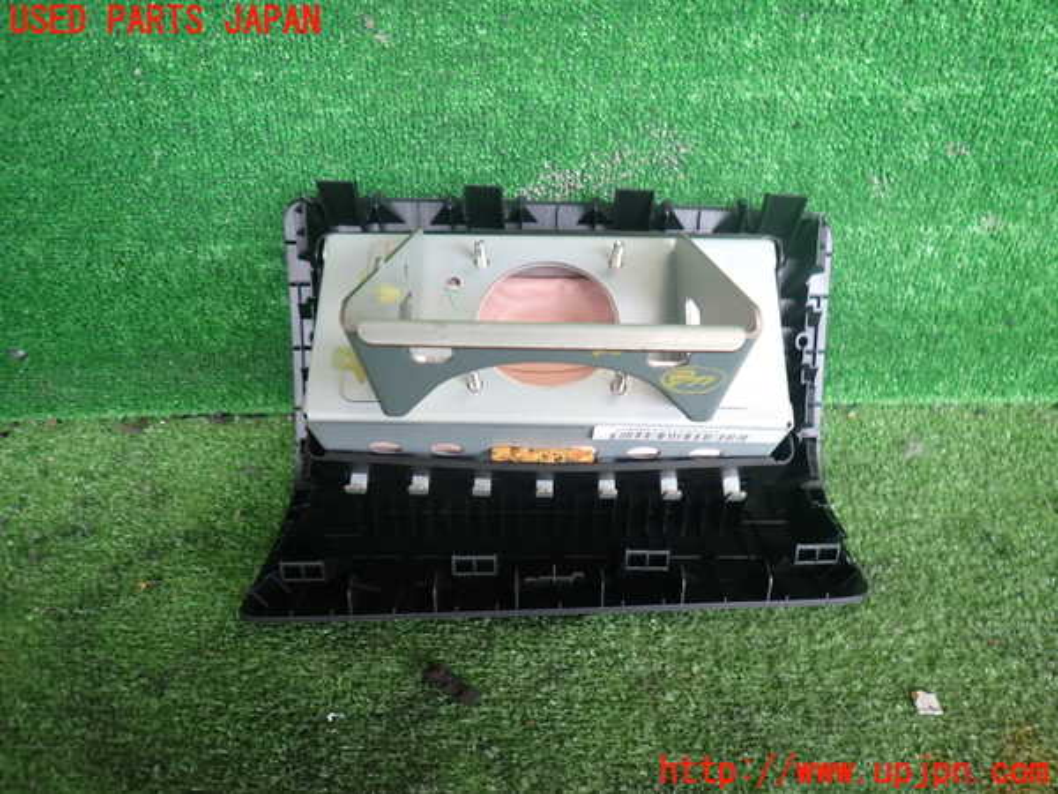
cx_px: 529
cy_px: 397
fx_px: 764
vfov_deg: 54.9
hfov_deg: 69.4
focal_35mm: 25
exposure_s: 1/100
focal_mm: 4.5
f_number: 2
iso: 200
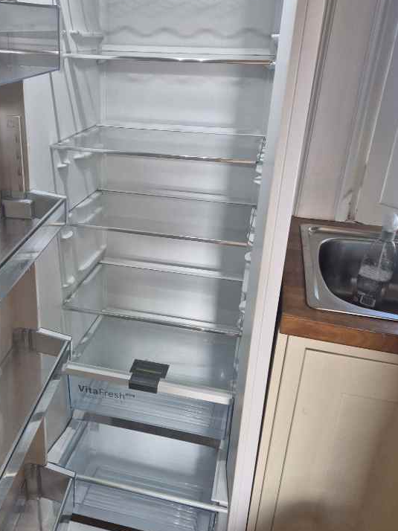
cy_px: 262
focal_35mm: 33
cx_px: 144
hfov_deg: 42.5
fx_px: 506
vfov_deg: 55.4
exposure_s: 1/100
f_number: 1.8
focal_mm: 5.4
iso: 200
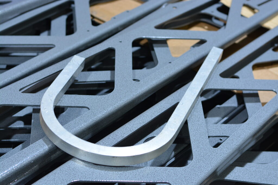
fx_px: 579
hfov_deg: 27.0
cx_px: 139
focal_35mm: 75
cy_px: 92
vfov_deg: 18.2
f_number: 3.5
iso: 800
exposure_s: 1/50
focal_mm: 50
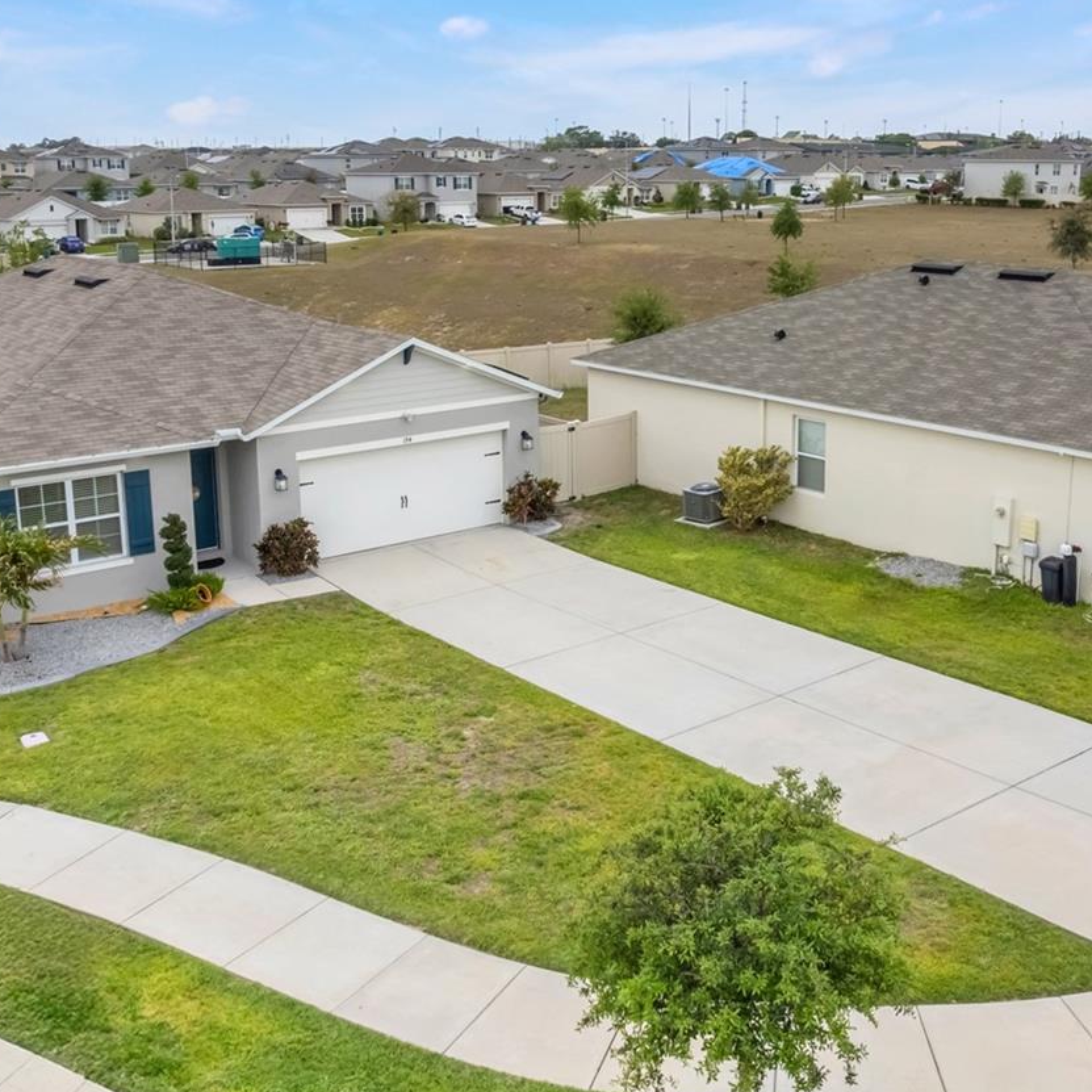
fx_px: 1285
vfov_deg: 45.8
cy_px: 438
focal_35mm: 36
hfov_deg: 45.9
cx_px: 632
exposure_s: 1/400
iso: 110
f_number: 2.8
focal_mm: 8.38
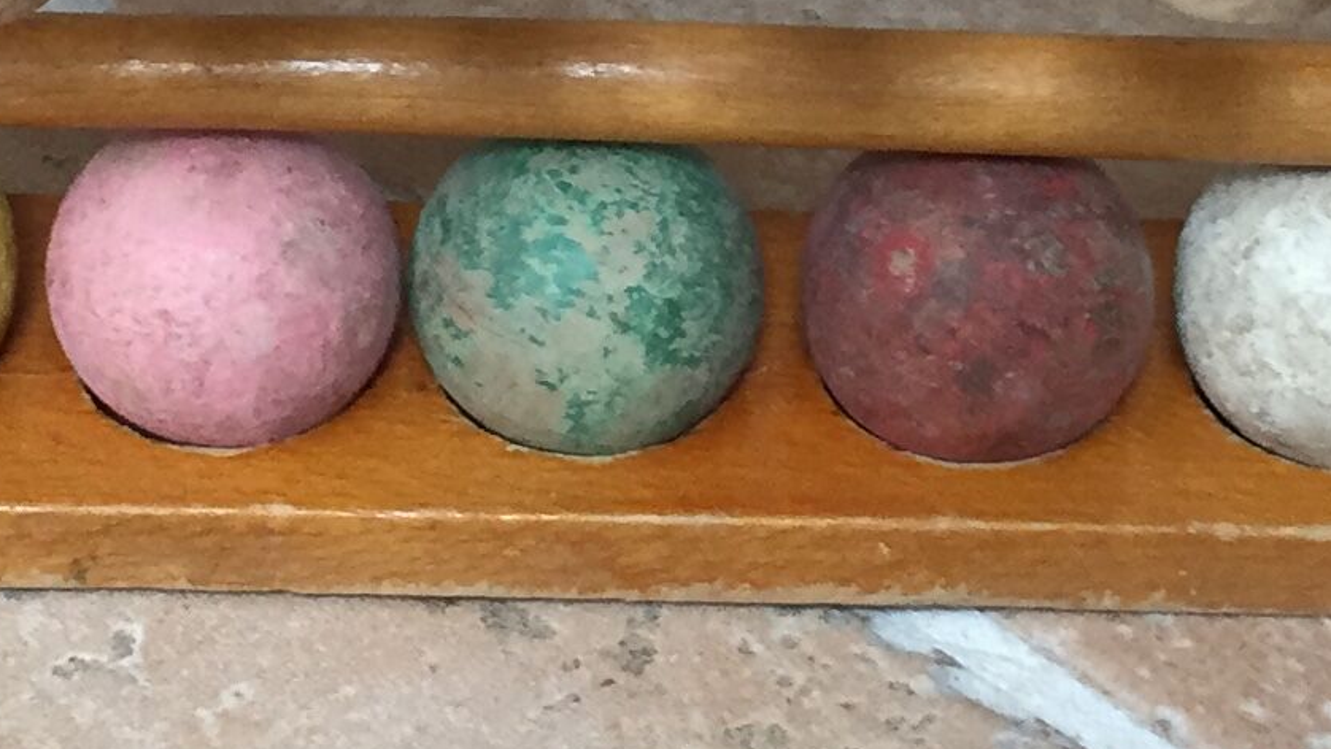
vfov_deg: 9.7
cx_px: 510
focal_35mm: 123
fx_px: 4342
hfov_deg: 17.4
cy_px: -208
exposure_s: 1/33
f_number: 2.2
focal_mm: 4.15
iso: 100
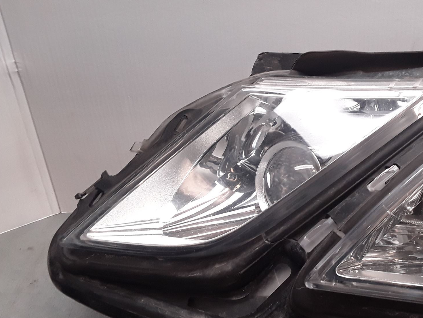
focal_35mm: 39
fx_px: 477
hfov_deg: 46.9
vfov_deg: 36.8
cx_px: 292
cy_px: 182
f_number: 1.9
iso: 100
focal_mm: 2.91
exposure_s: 1/116
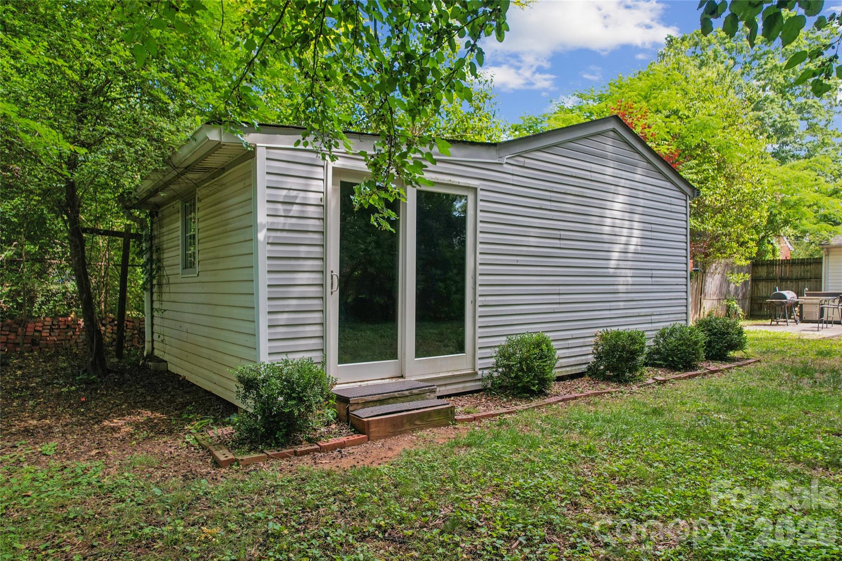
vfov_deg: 57.2
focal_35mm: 22
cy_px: 280
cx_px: 421
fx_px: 514
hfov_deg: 78.6
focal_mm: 8.4
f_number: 2.8
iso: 100
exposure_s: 1/30
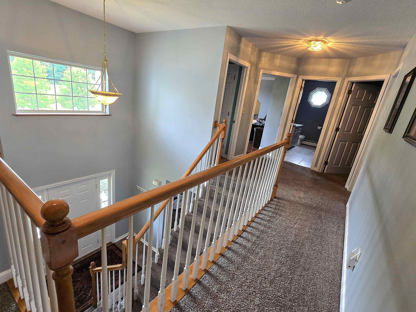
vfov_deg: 85.6
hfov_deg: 102.1
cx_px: 204
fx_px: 168
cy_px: 162
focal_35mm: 14
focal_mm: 1.7
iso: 160
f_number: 2.2
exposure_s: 1/60.2
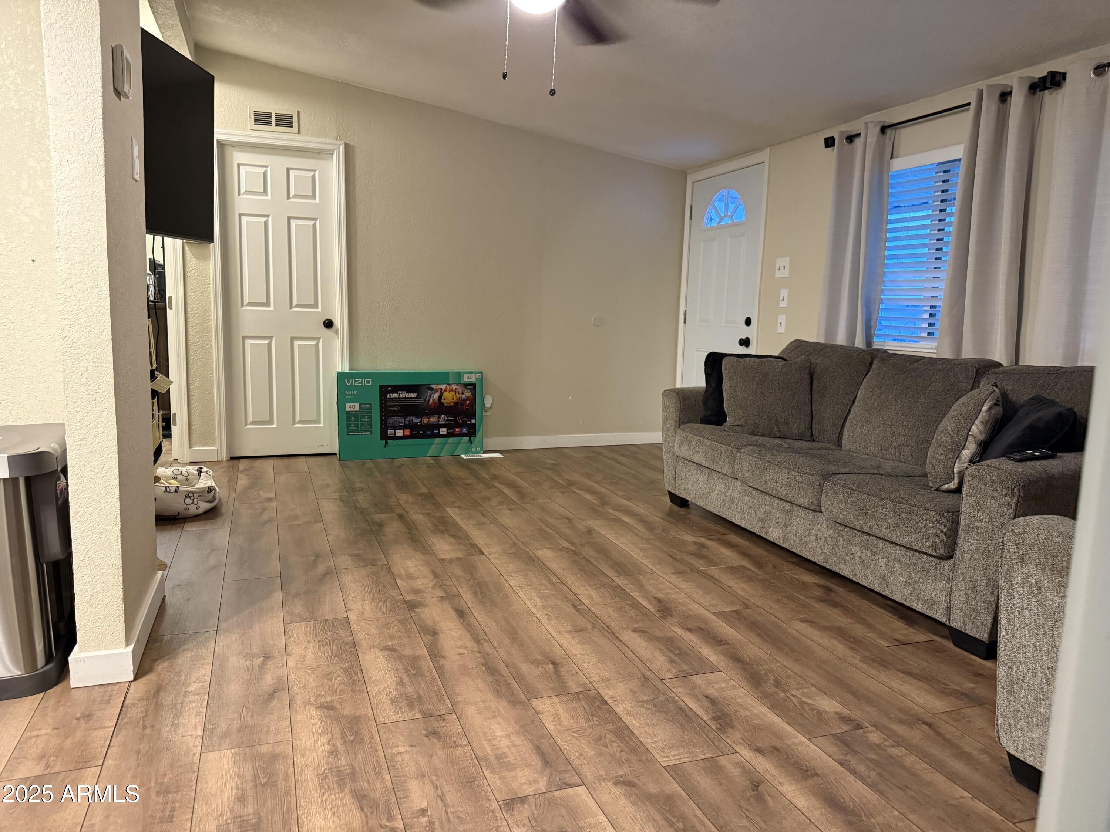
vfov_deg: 56.8
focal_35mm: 24
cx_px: 555
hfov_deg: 71.6
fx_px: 770
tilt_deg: -8.0
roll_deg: -1.3
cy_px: 416
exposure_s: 1/60
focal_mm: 6.76
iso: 800
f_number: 1.78
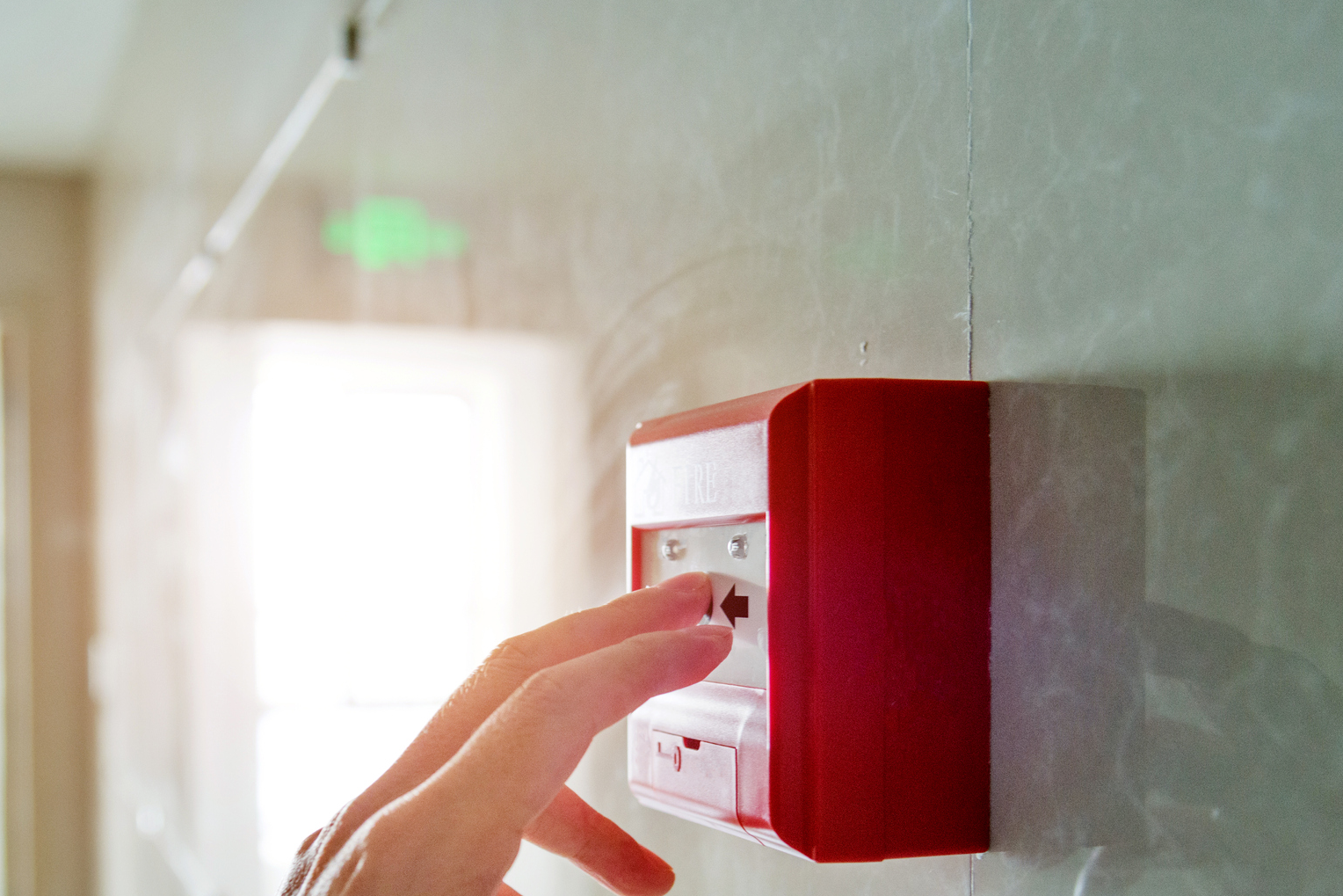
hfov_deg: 45.0
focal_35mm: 43
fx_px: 1604
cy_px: 614
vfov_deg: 30.9
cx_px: 494
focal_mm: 31
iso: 1250
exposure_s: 1/40
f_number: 4
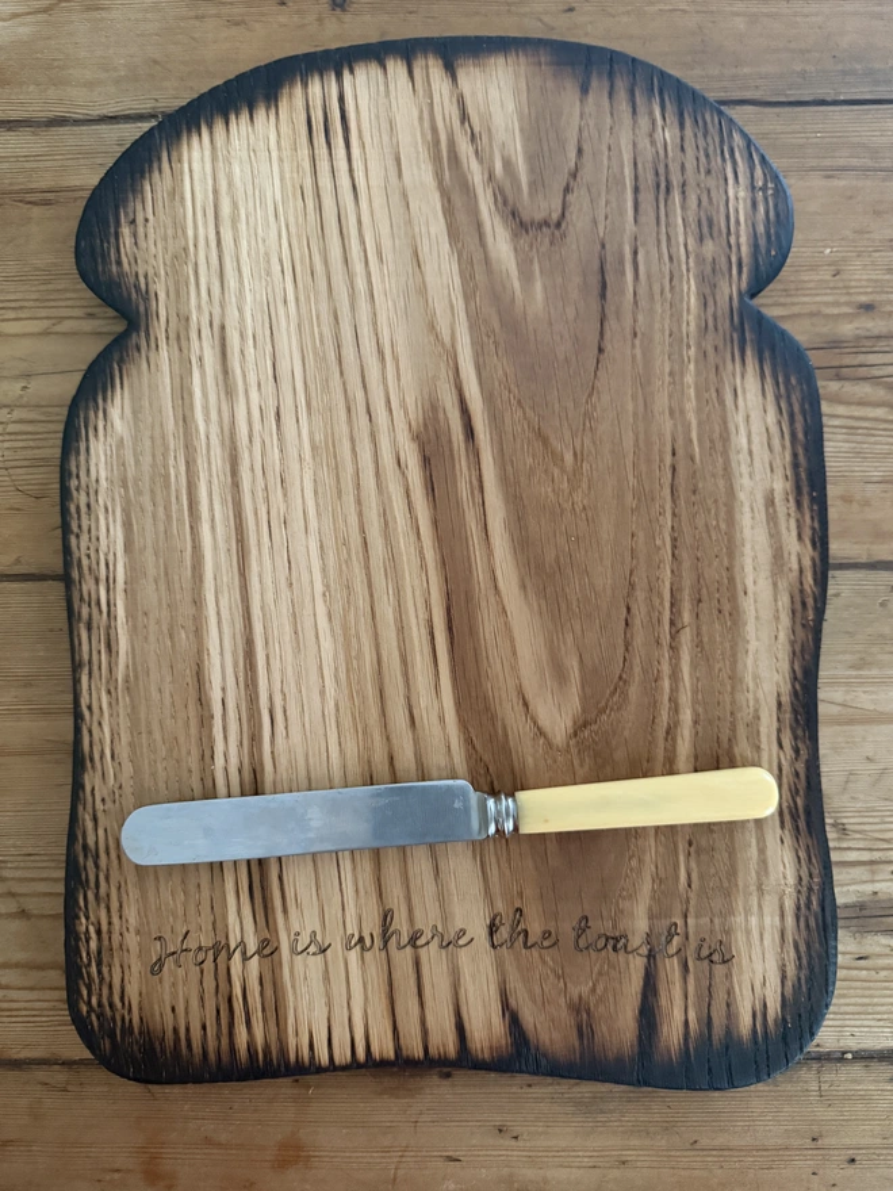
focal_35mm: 24
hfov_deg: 56.8
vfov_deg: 71.6
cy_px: 596
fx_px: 826
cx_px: 446
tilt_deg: -86.7
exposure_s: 1/37
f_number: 1.78
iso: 1000
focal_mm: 6.76
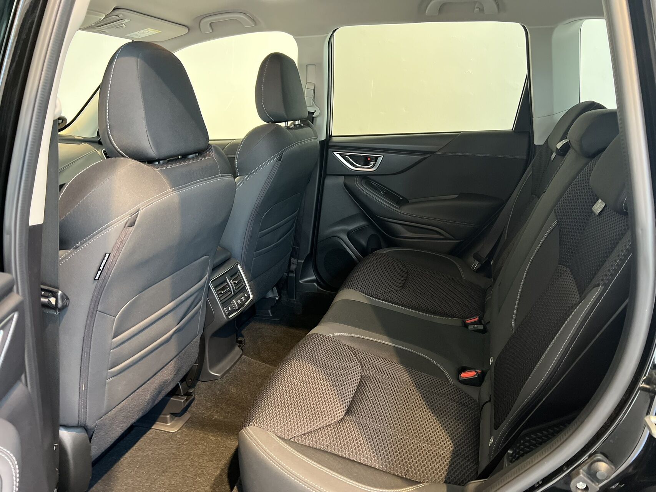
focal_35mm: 26
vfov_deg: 53.1
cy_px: 246
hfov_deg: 67.3
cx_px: 328
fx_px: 493
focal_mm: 5.7
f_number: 1.5
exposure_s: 1/60
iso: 500
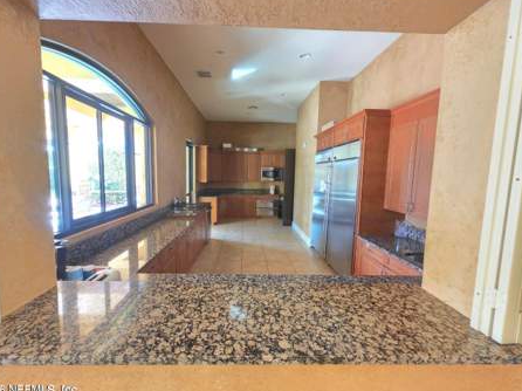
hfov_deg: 102.0
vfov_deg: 85.6
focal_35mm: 14
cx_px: 249
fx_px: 211
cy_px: 198
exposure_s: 1/60
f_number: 1.9
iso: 640
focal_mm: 2.2
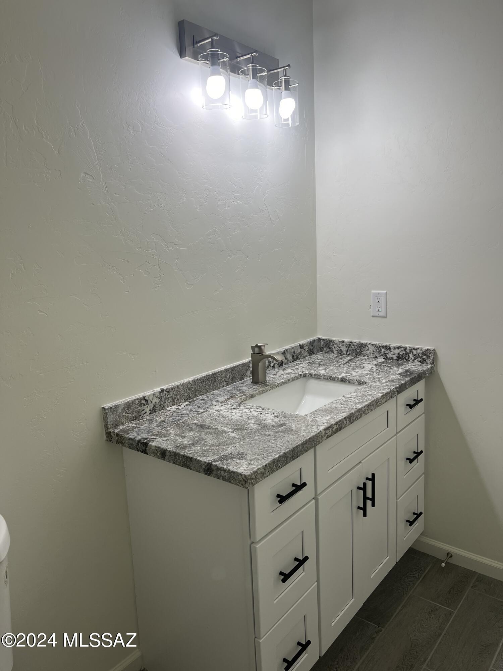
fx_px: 504
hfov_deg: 53.1
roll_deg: +2.5
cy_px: 336
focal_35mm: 26
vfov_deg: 67.3
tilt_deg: -10.3
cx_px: 252
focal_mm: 5.7
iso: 40
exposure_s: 1/120
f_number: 1.5
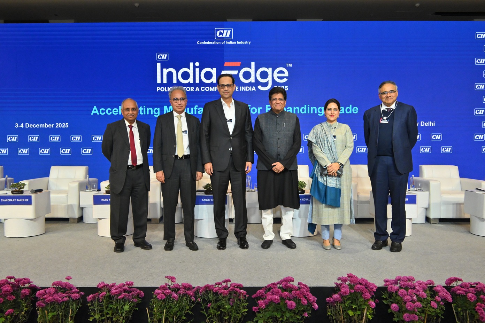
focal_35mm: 30
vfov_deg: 43.6
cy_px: 162
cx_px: 242
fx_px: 404
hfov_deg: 61.9
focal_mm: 20
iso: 2000
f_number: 9
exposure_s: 1/125
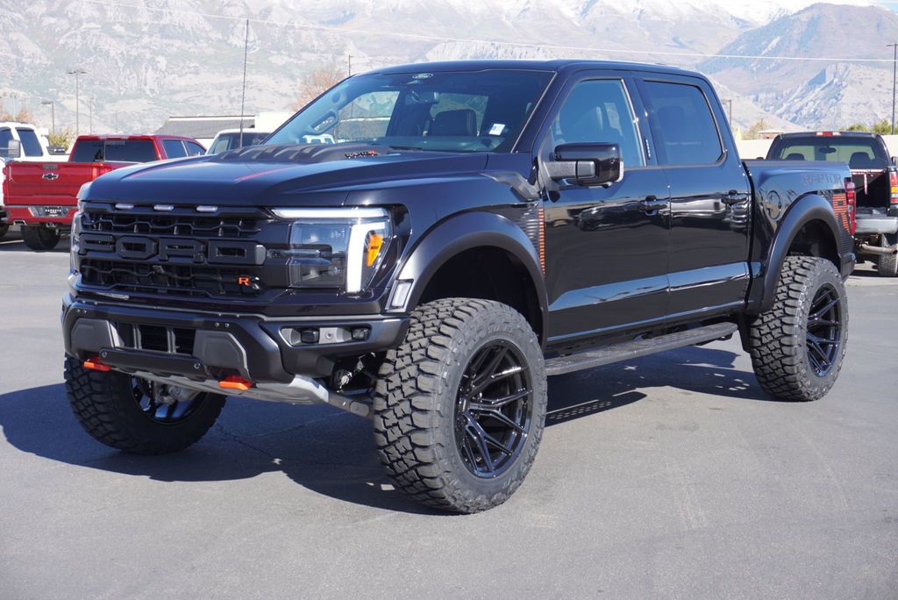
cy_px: 300
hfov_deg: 36.9
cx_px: 449
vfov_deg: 25.1
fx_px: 1348
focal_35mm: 54
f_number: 8
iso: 100
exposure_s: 1/125
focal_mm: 36
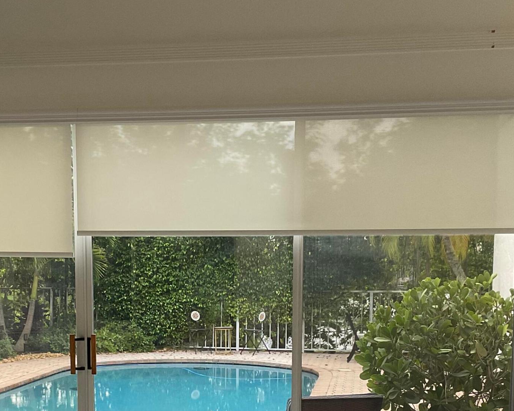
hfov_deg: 31.4
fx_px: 913
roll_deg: -0.3
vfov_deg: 24.8
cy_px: 357
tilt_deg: -5.8
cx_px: 222
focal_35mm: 60
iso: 64
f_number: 1.8
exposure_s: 1/122
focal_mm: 3
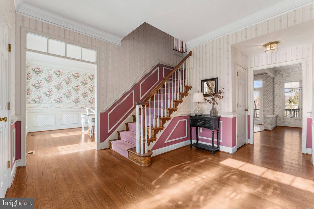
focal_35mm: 15
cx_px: 157
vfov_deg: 76.6
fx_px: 133
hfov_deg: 99.6
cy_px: 104
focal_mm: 15.2
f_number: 8
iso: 640
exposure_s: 1/13
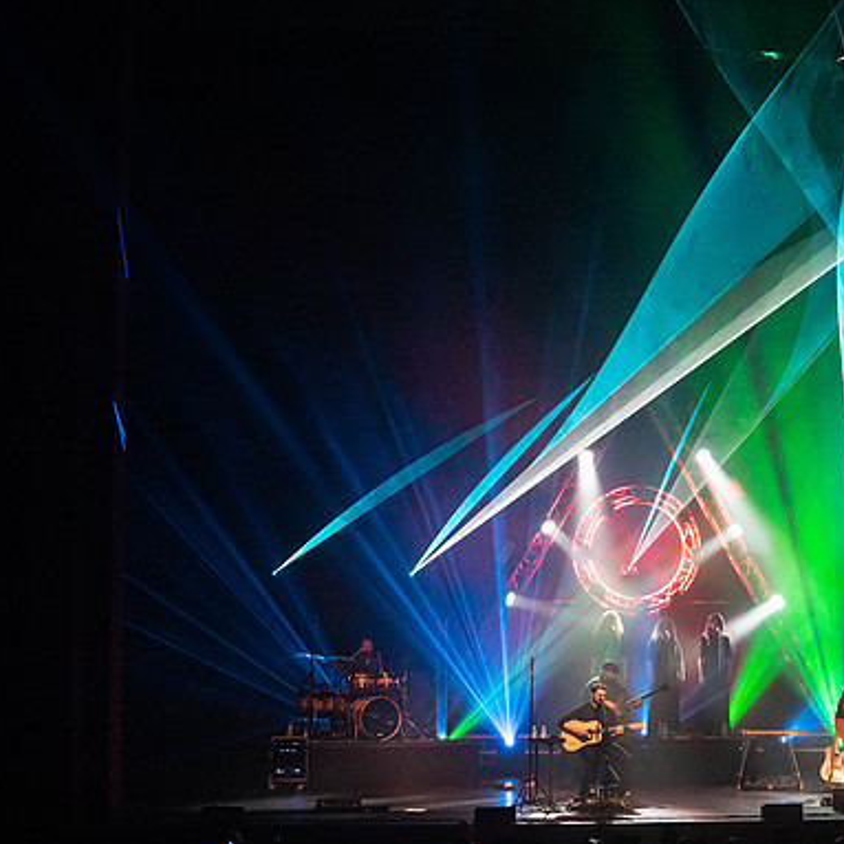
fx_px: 2483
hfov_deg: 19.3
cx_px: 522
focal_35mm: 90
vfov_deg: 19.3
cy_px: 422
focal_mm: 70
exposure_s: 1/250
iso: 6400
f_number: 5.6
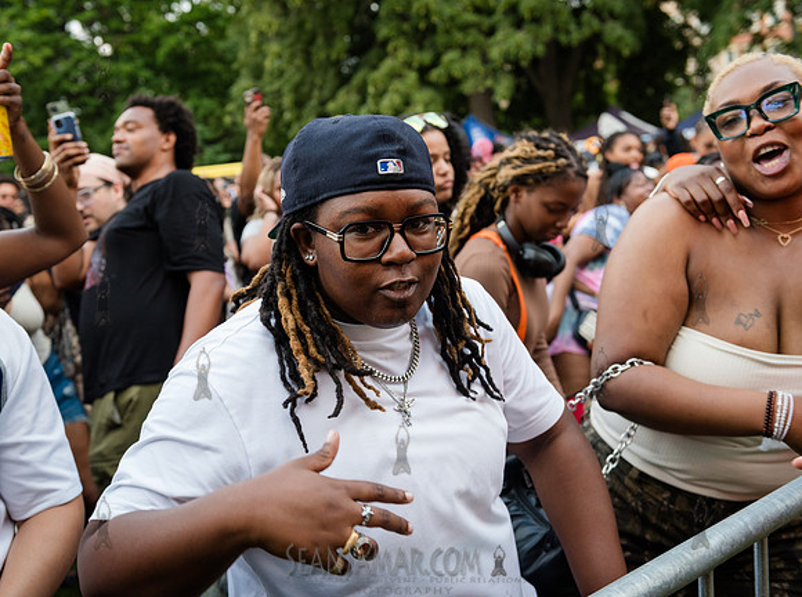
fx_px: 945
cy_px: 298
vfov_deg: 35.1
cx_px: 355
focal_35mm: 41
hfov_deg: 45.9
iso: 1000
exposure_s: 1/500
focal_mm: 38
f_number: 3.5
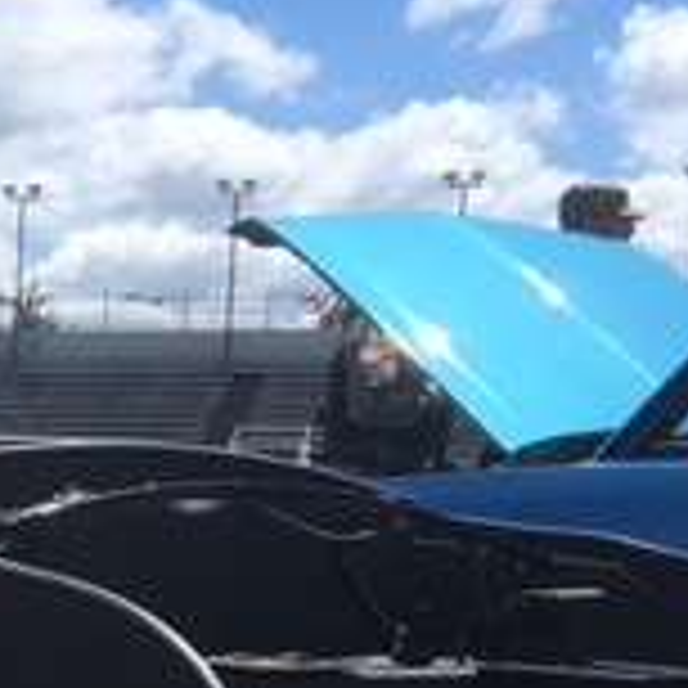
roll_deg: -1.5
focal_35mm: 107
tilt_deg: -7.1
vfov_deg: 15.7
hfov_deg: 15.1
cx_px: -342
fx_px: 2406
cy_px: 827
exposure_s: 1/1603
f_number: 2.2
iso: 25
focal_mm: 4.15
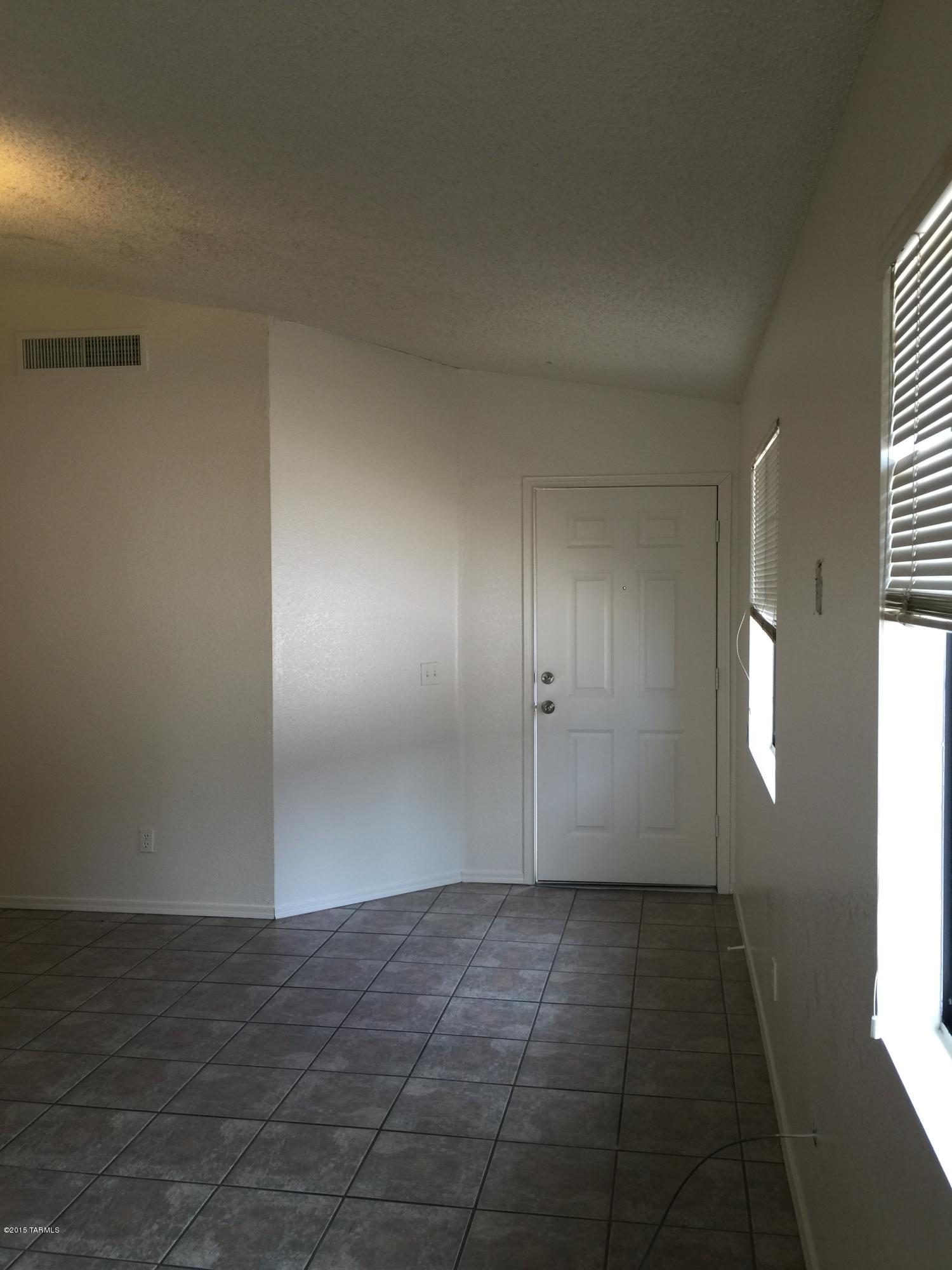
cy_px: 635
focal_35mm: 29
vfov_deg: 61.7
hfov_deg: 48.2
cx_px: 476
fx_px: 1063
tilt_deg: -3.0
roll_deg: +0.1
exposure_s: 1/30
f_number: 2.2
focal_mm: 4.15
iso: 32
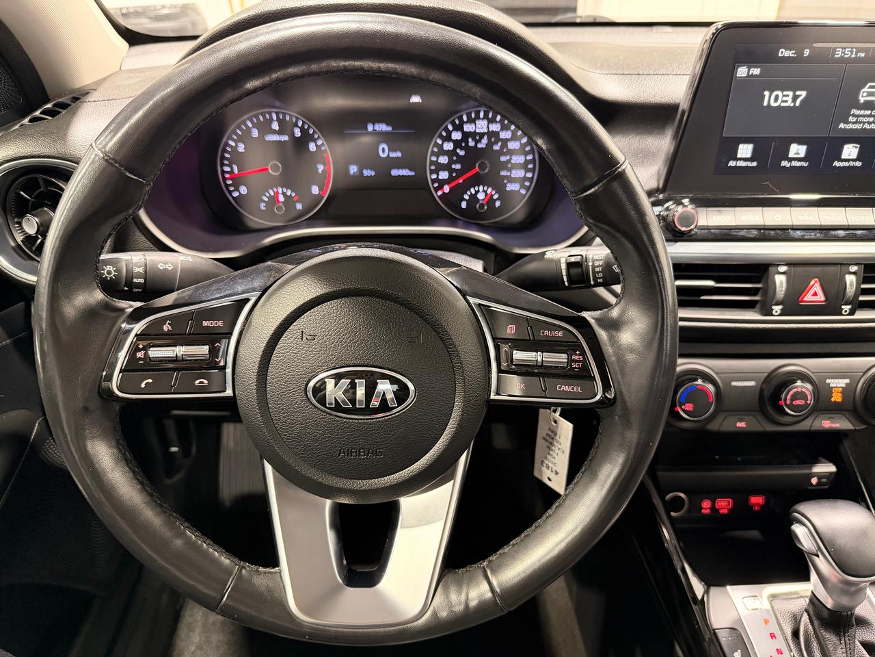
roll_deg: +0.8
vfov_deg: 56.8
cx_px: 438
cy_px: 328
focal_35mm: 24
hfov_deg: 71.6
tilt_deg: -29.5
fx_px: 607
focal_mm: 6.76
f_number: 1.78
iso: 640
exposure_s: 1/40
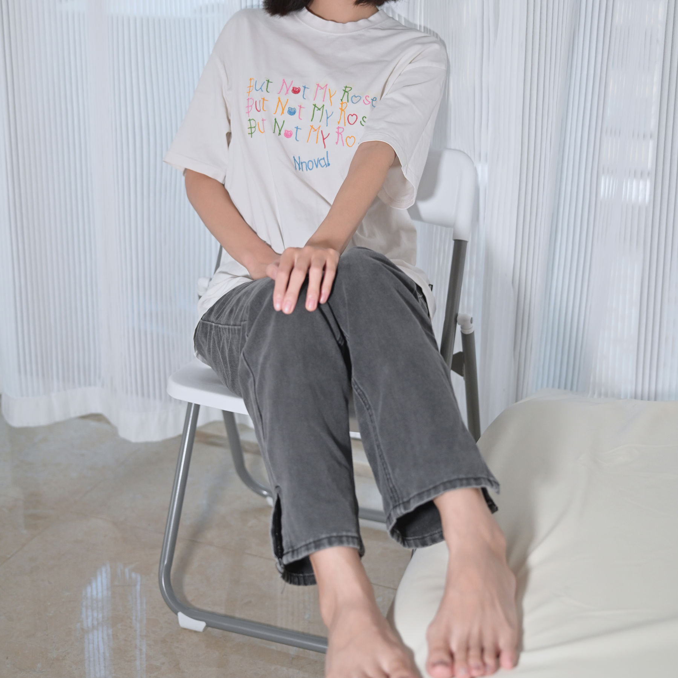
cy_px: 226
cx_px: 339
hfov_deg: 31.1
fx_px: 1219
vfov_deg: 30.9
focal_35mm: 55
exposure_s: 1/100
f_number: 2.2
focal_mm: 43
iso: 1250
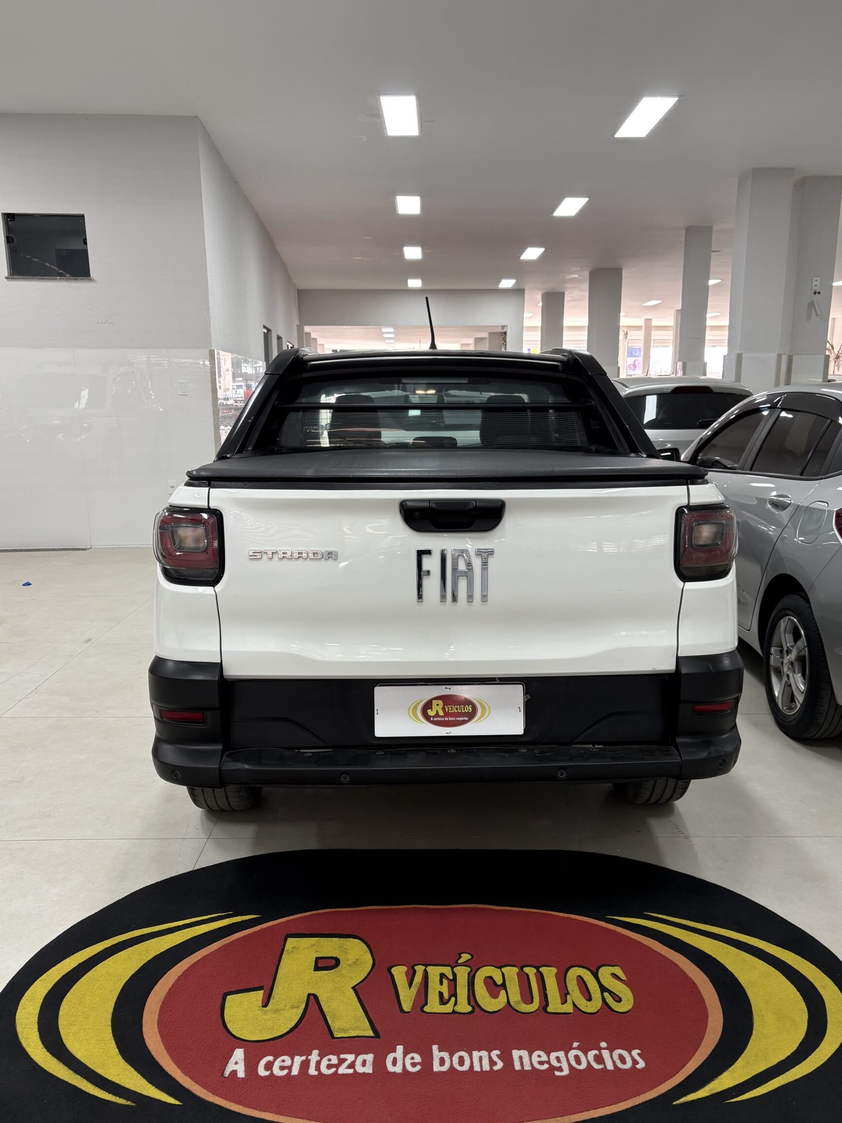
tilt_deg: -13.0
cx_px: 449
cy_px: 608
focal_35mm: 29
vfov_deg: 61.6
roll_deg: -0.3
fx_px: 941
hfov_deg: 48.2
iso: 80
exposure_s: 1/60
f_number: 1.6
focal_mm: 5.96
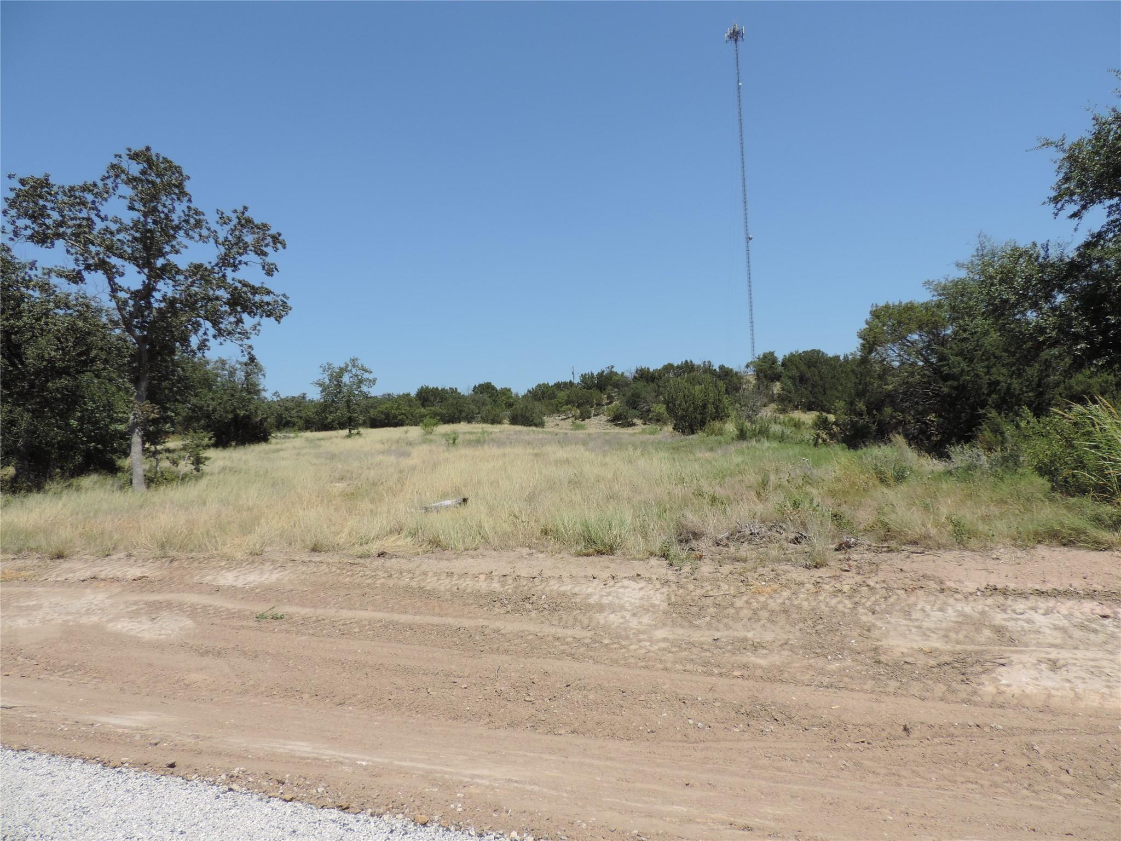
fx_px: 777
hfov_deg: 71.6
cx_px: 560
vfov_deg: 56.8
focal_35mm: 24
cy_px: 420
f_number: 3
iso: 80
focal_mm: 4.3
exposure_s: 1/1250
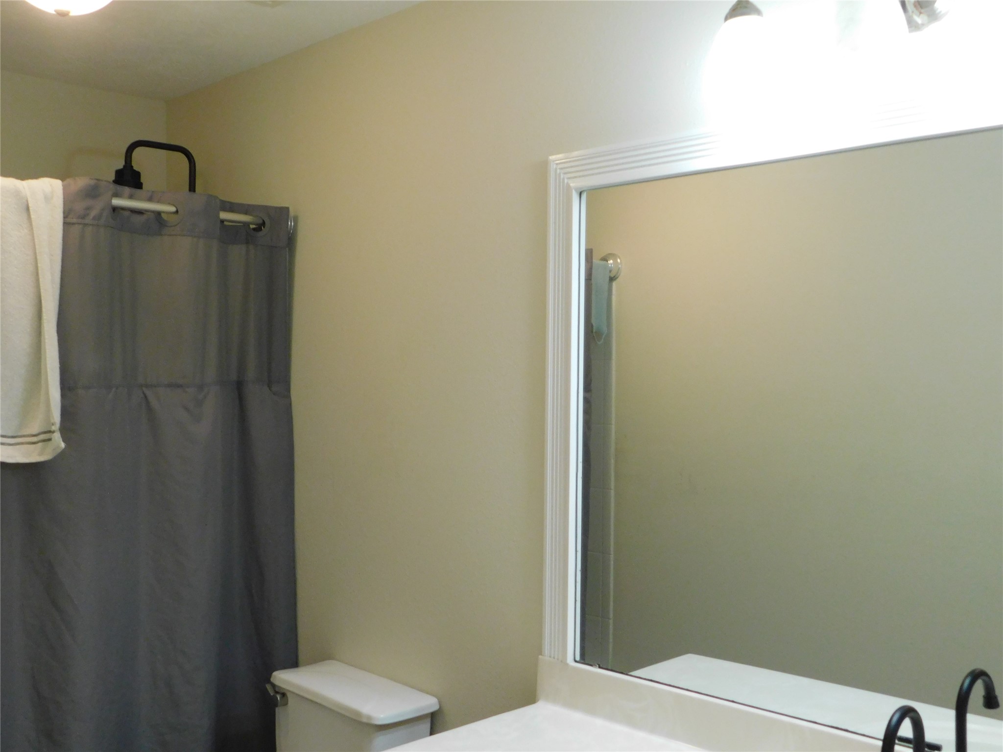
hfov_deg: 51.4
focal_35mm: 36
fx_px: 1043
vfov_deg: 39.7
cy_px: 376
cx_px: 502
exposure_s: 1/30
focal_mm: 6.3
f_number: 3.5
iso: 400
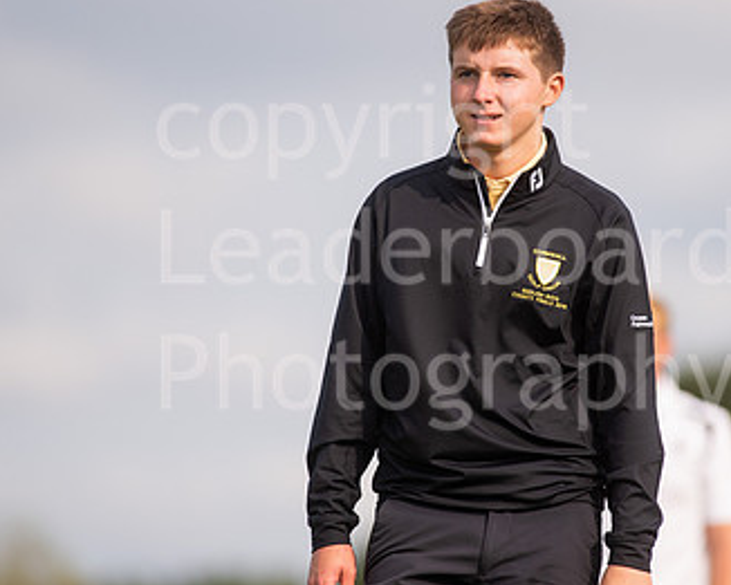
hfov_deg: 3.9
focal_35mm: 501
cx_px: 451
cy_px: 268
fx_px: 10842
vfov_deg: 3.1
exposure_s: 1/4000
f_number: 4
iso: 250
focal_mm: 300
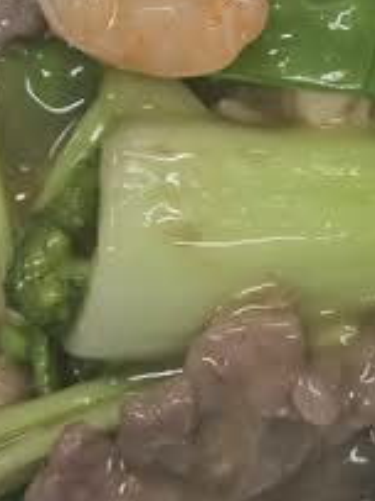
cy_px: 223
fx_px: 1200
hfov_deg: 17.7
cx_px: 269
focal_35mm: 83
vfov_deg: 23.6
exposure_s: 1/100
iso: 64
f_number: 1.8
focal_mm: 5.4
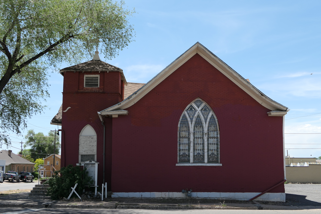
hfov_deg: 44.5
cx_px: 169
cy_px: 115
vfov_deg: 30.5
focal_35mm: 44
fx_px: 392
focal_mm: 14.9
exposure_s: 1/1600
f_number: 2.8
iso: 125
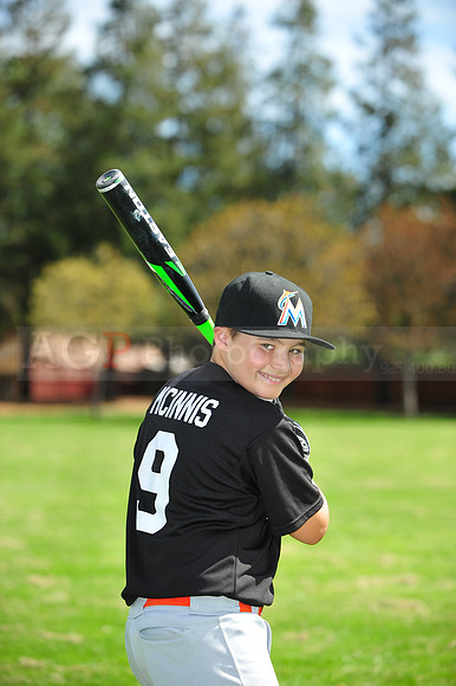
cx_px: 228
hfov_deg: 12.2
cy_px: 343
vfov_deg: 18.3
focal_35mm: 112
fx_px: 2130
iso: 250
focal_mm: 112
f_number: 4.5
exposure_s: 1/1250
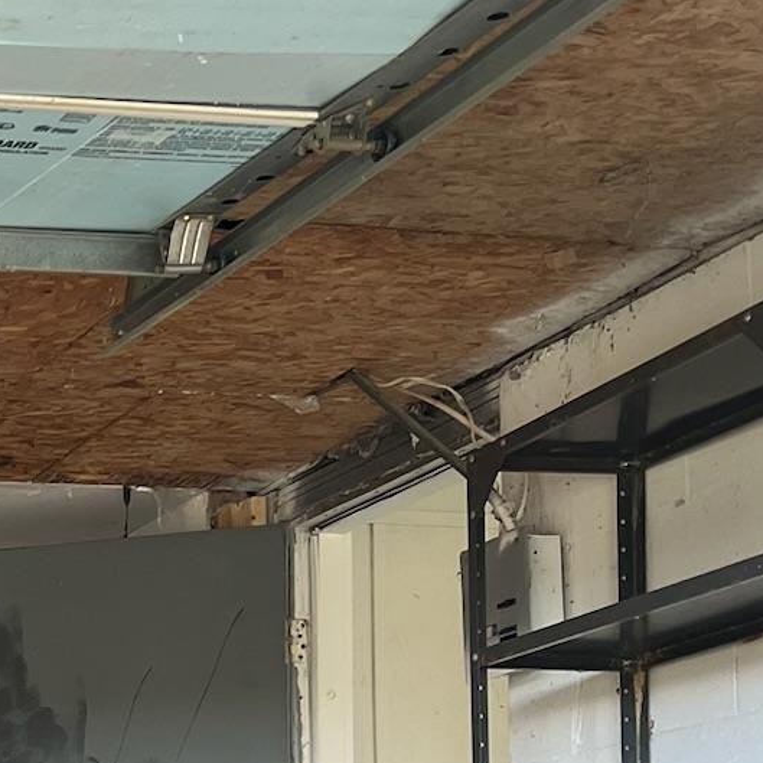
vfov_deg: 18.5
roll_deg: -0.1
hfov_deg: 16.8
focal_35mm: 89
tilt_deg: +3.9
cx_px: -538
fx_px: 2219
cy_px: 923
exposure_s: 1/121
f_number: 1.5
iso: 100
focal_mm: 5.7
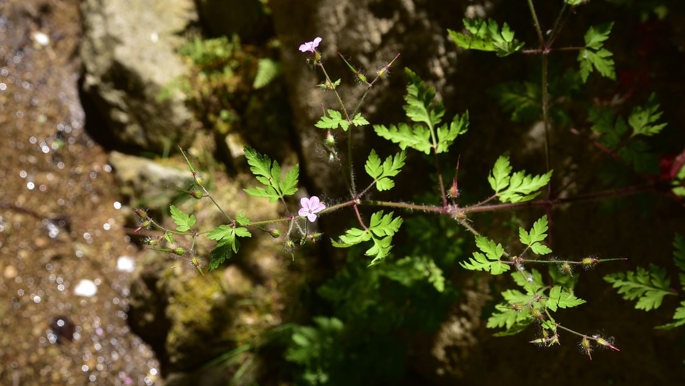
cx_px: 295
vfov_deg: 19.7
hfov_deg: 34.3
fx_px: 1108
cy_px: 195
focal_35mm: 61
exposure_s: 1/250
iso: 160
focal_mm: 50
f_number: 10
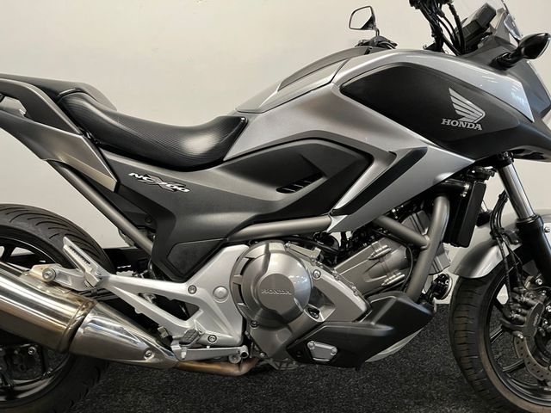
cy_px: 206
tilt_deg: -11.8
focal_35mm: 26
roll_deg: -0.5
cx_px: 276
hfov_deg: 67.3
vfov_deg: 53.1
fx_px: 414
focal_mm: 5.1
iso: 160
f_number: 1.6
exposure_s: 1/50
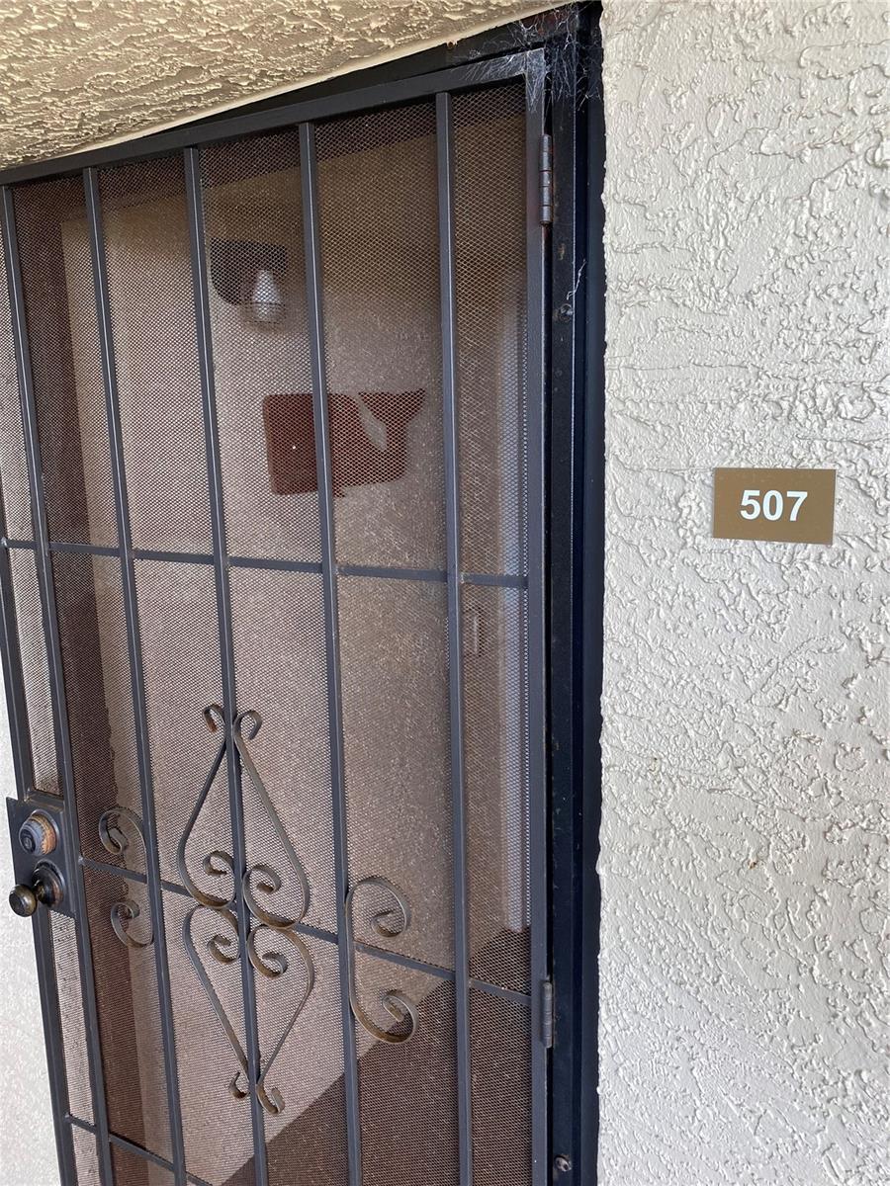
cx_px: 445
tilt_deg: -10.2
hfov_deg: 53.1
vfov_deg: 67.3
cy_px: 593
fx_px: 891
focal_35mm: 26
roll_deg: +1.4
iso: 50
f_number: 1.8
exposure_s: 1/116
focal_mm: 4.25
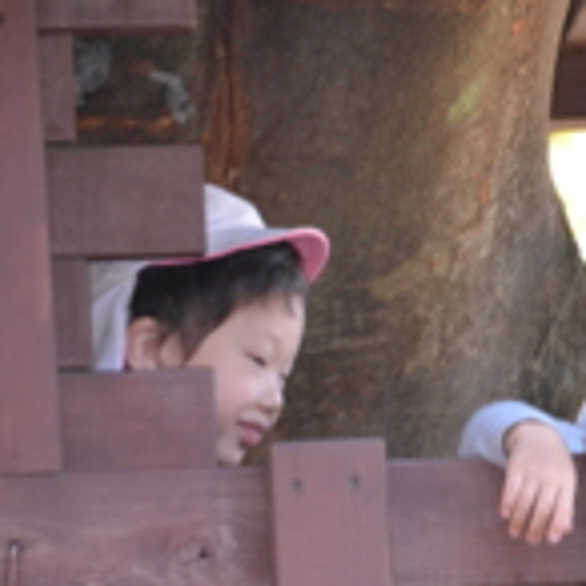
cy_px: 387
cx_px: 698
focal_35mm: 524
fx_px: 10036
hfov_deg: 3.3
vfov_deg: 3.3
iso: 560
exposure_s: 1/60
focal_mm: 150
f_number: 5
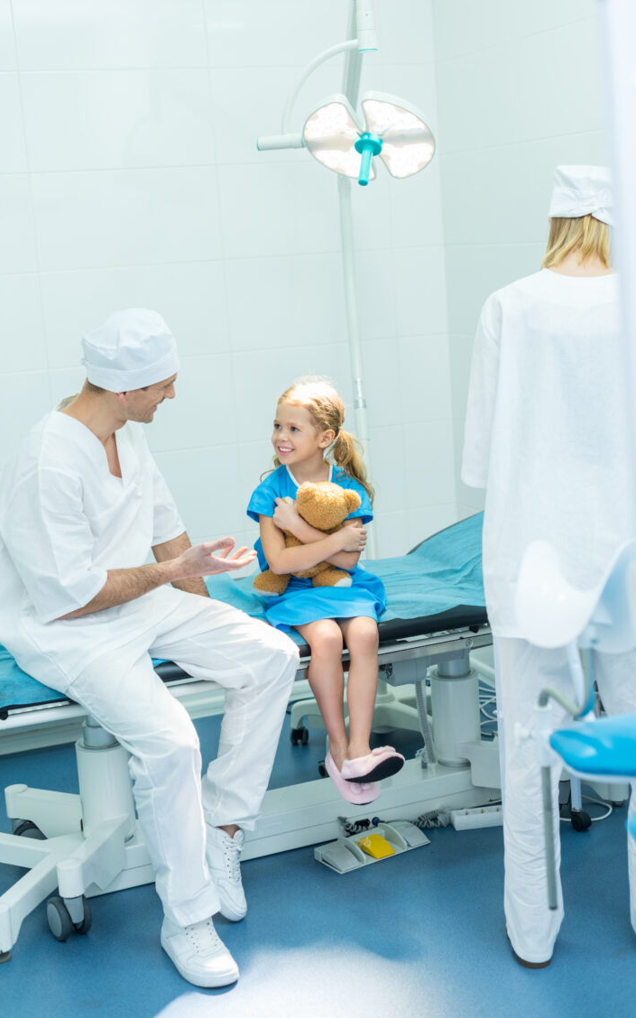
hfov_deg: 24.9
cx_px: 345
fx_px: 1442
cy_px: 504
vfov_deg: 38.9
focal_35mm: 52
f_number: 2.8
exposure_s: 1/160
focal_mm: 50
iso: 640
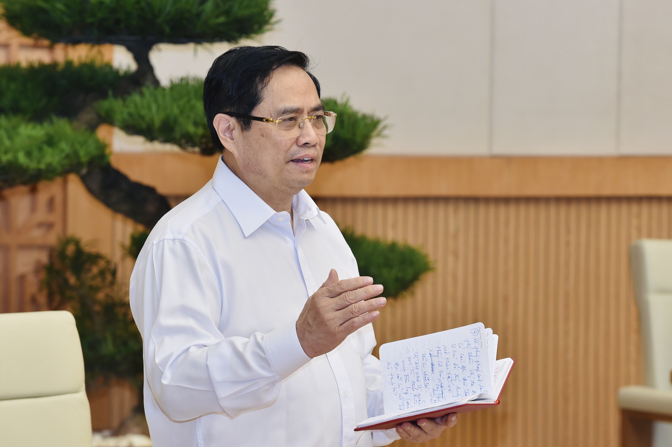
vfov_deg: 6.9
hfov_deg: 10.3
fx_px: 3730
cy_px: 224
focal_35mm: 200
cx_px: 336
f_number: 3.2
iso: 1600
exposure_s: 1/200
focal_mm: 200
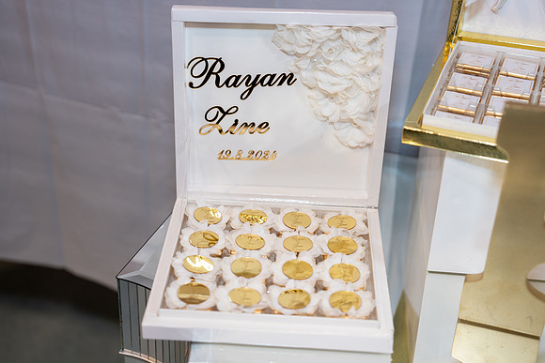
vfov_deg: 24.6
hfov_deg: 36.2
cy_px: 182
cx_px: 272
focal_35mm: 55
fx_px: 833
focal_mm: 55
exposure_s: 1/160
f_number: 2.8
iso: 800
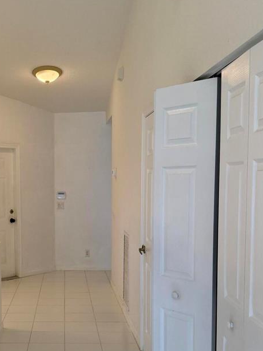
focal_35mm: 47
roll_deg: +1.1
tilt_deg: -5.6
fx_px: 476
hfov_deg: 30.1
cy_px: 230
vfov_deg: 40.0
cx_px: 48
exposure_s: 1/174
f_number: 1.78
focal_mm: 6.76
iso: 160
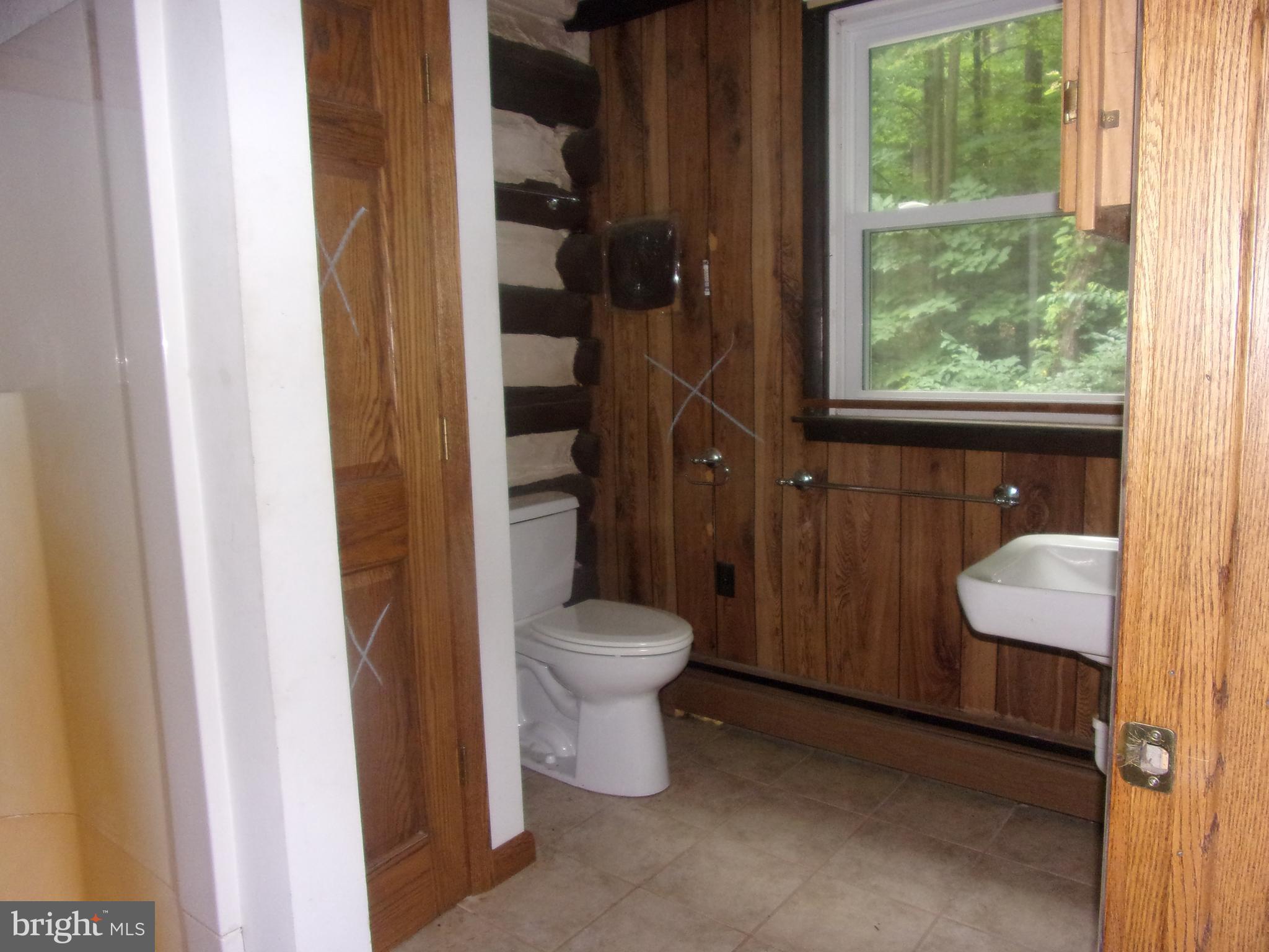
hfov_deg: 71.6
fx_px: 880
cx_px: 634
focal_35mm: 24
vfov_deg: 56.8
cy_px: 476
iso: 200
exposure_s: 1/34
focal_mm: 4.3
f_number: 3.3
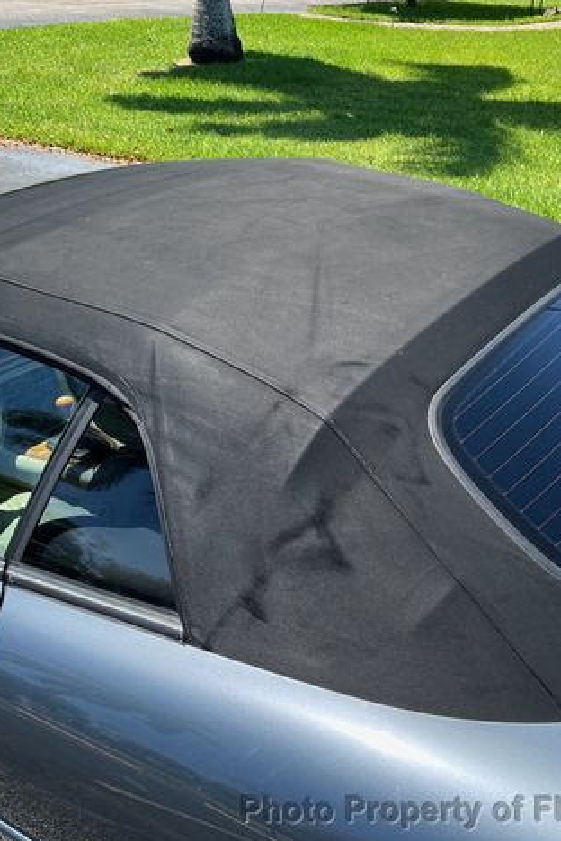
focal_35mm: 37
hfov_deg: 35.7
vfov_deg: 51.9
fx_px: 865
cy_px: 417
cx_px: 365
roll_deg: +2.0
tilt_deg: -27.4
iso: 50
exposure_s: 1/1344
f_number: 1.5
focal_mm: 5.7
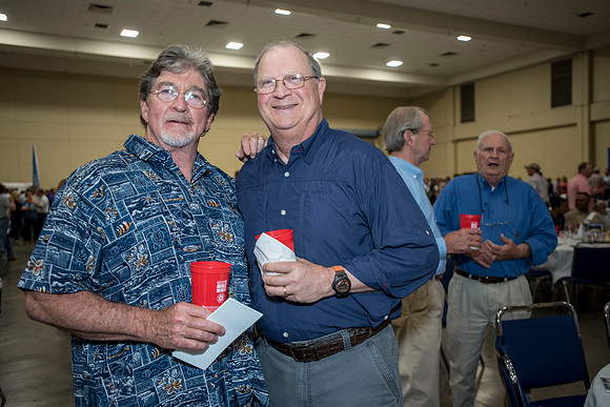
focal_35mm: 32
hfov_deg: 58.7
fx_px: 542
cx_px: 305
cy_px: 204
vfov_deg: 41.1
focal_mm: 32
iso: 1250
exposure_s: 1/200
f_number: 2.8
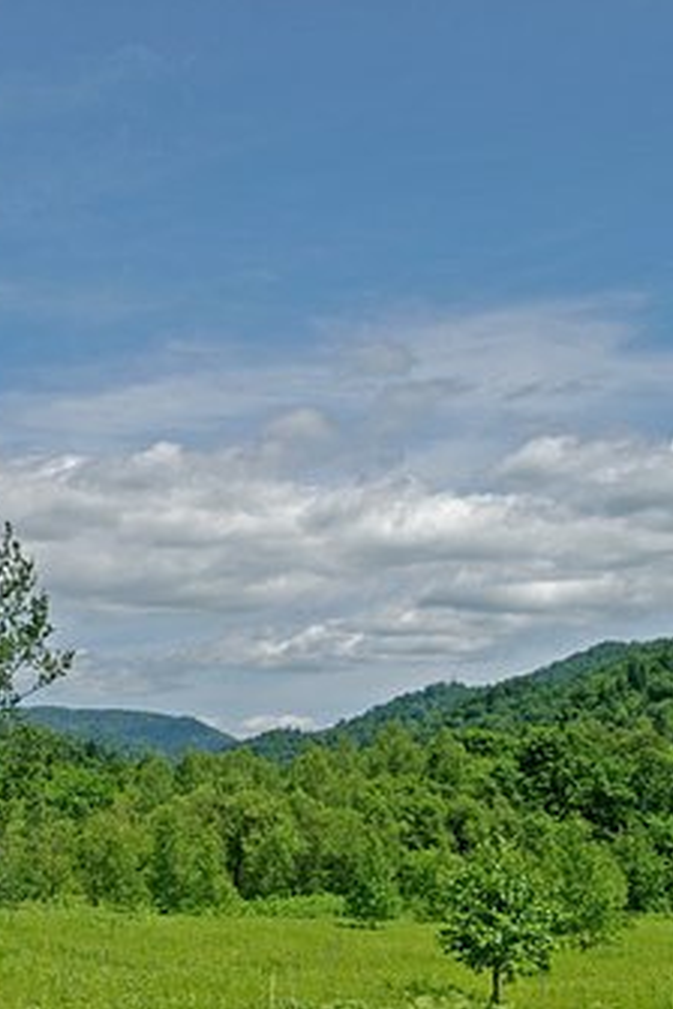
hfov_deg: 21.1
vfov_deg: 31.4
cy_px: 501
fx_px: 1795
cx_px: 195
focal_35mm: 64
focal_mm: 28
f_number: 10
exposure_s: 1/640
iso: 200
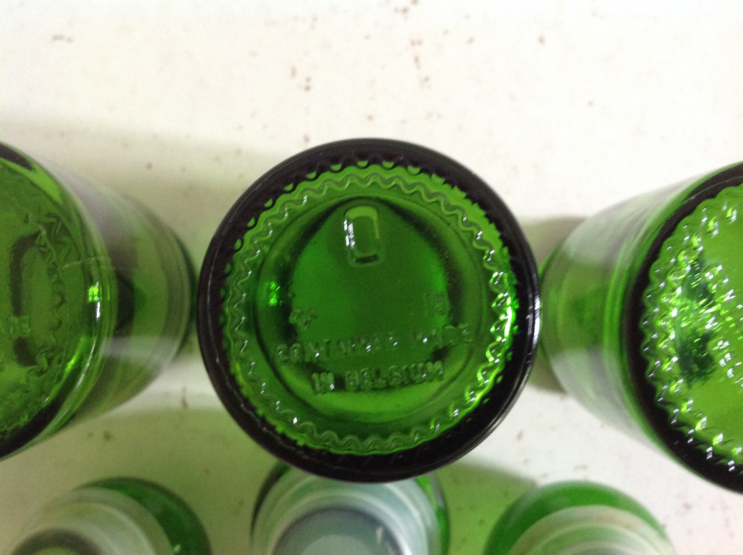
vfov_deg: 40.6
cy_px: 278
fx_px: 750
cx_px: 372
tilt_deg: -89.2
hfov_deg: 52.7
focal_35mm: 35
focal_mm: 4.28
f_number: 2.4
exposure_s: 1/15
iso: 320
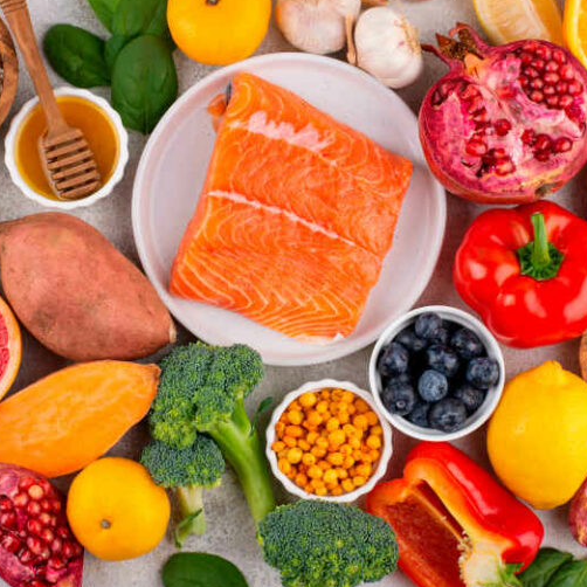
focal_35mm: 65
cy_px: 292
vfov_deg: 26.5
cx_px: 282
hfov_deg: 26.5
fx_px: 1247
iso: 100
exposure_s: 1/100
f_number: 8
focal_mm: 50
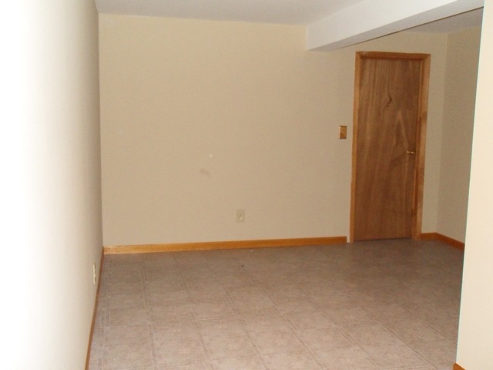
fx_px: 498
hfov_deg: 52.6
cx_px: 246
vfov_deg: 40.7
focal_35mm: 35
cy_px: 185
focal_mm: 6.3
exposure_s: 1/45
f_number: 3.5
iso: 400
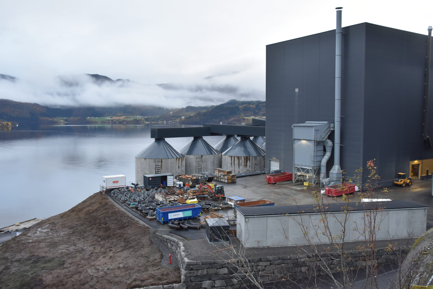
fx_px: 379
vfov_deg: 41.7
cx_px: 216
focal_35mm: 32
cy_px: 144
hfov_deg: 59.5
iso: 800
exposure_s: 1/125
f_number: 5.6
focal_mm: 21
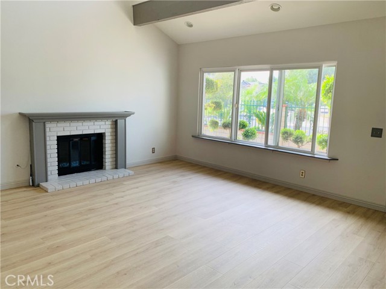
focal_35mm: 26
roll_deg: -2.7
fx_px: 290
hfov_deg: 67.3
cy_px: 144
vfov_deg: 53.1
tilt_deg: -8.9
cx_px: 193
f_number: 1.8
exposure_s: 1/121
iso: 32
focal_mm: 4.25
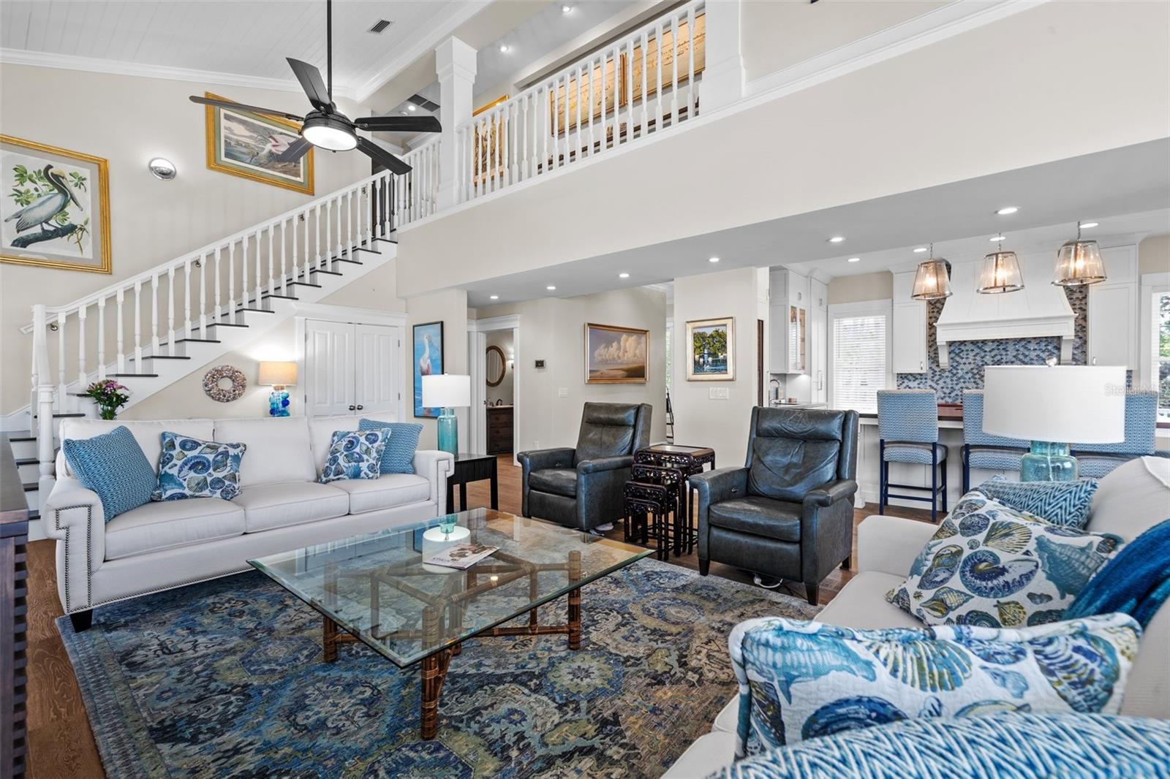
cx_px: 585
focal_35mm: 15
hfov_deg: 100.4
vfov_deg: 77.3
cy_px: 390
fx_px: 487
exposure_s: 1/2.5
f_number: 9
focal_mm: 15
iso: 200
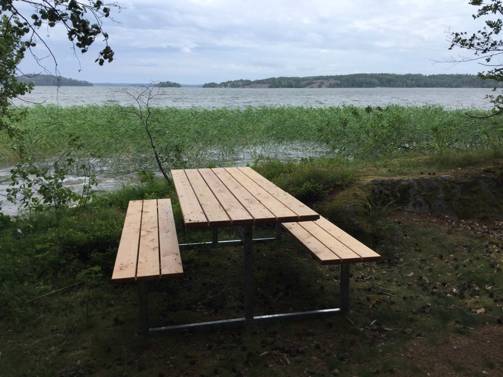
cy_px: 188
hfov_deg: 58.4
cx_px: 252
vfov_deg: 45.4
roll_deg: -0.9
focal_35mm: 31
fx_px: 450
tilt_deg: -12.8
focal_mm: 3.3
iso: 25
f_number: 2.4
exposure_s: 1/1031
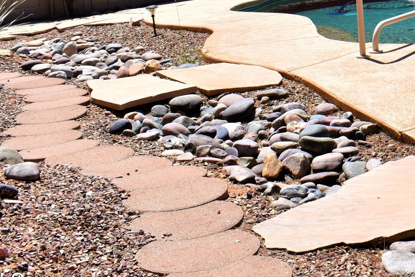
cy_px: -75
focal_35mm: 75
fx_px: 865
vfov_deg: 17.2
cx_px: 471
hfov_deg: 24.9
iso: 100
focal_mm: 18
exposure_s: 1/320
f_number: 9
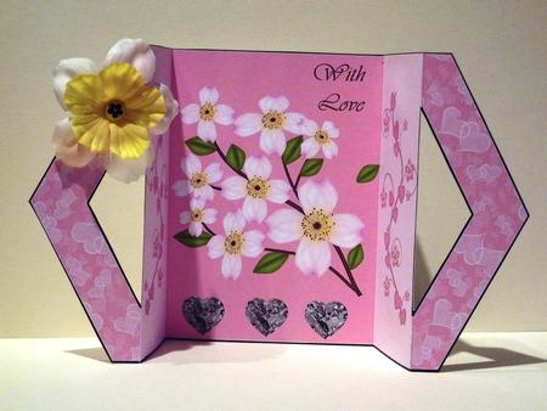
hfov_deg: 27.0
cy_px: 206
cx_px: 274
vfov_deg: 20.5
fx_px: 1138
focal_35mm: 72
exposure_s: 1/40
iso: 400
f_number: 4.1
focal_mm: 11.9
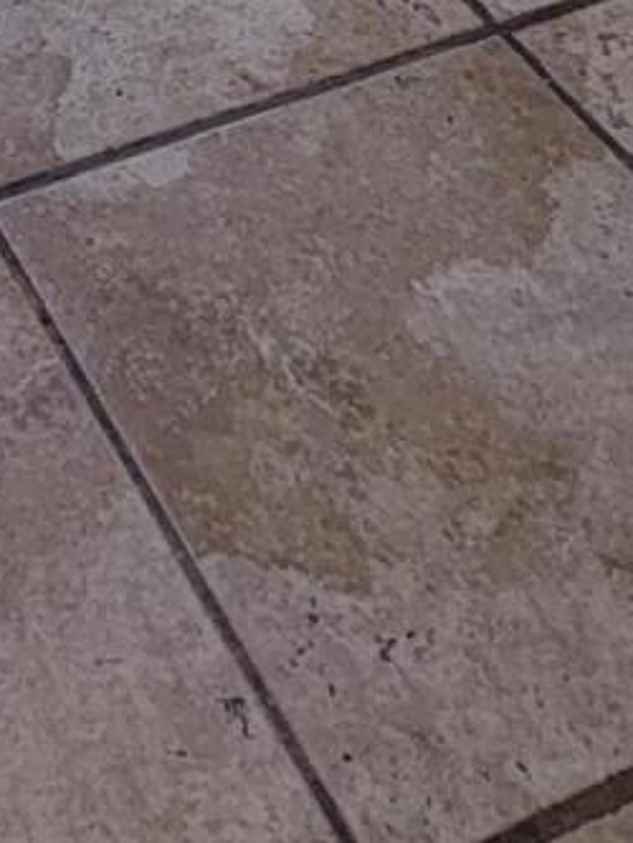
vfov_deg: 14.2
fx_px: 1901
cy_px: -1281
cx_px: -304
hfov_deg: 17.2
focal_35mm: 78
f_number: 2.2
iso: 80
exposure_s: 1/60
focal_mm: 2.2
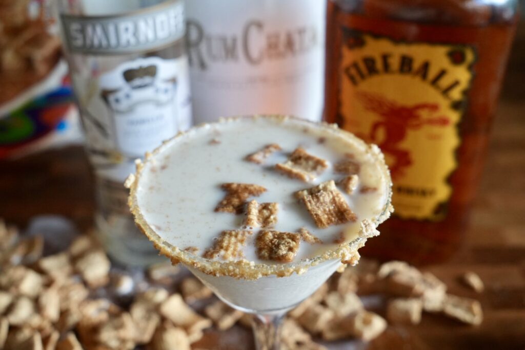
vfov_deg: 31.6
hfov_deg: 45.9
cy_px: 175
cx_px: 262
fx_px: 619
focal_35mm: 42
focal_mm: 28.3
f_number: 3.5
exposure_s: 1/125
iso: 1600
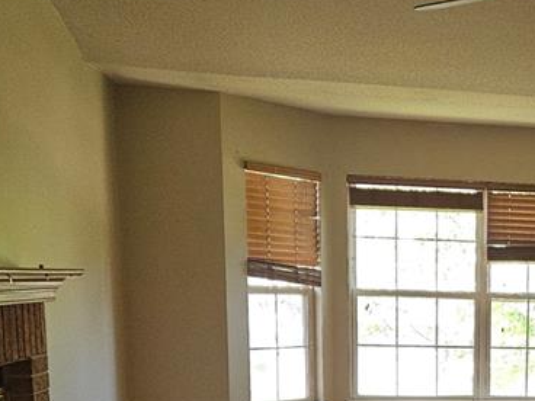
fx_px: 989
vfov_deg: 21.9
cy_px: 420
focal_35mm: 64
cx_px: 566
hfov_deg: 28.0
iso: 80
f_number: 1.8
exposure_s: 1/60
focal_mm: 5.4
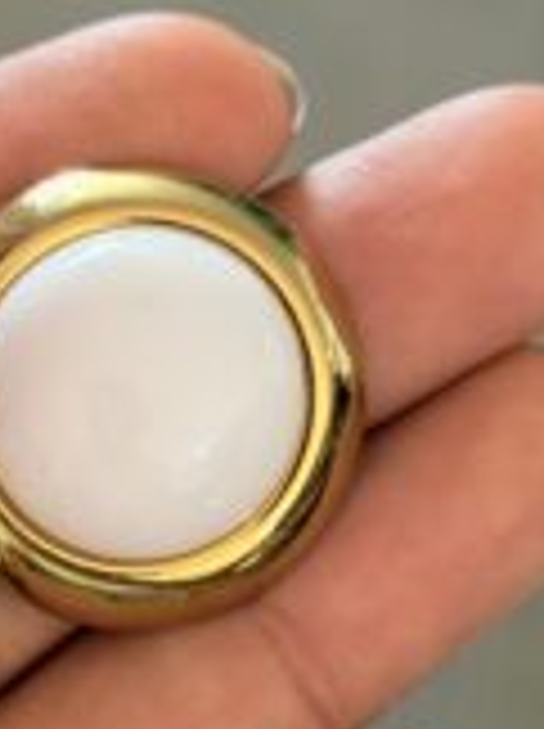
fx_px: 3572
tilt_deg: -58.4
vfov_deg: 11.6
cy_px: 565
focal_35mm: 170
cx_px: -67
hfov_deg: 8.6
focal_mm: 6.76
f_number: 1.78
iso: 200
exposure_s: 1/60
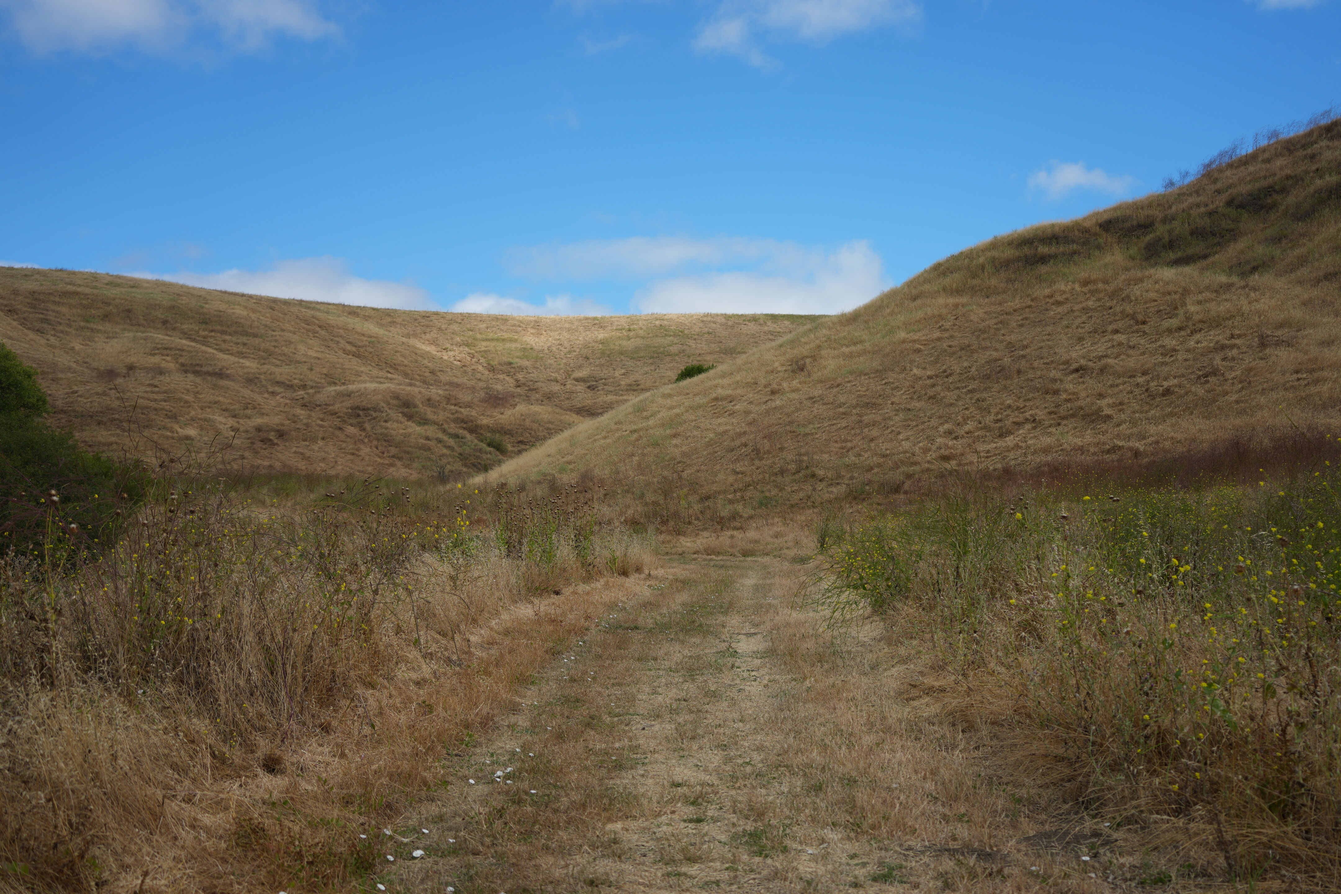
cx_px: 670
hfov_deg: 39.6
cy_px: 447
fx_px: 1862
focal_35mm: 50
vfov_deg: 27.0
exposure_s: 1/640
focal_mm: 50
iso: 100
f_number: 5
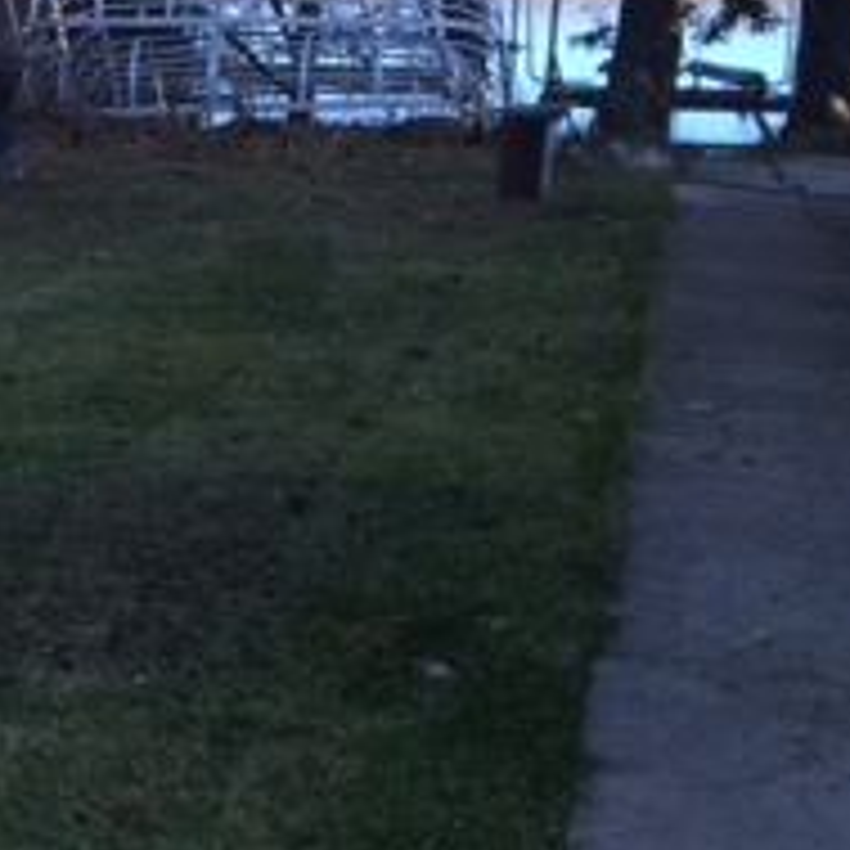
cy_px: 220
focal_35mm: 90
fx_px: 2500
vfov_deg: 19.2
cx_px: -445
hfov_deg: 17.3
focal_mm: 4.12
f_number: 2.2
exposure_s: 1/175
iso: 32
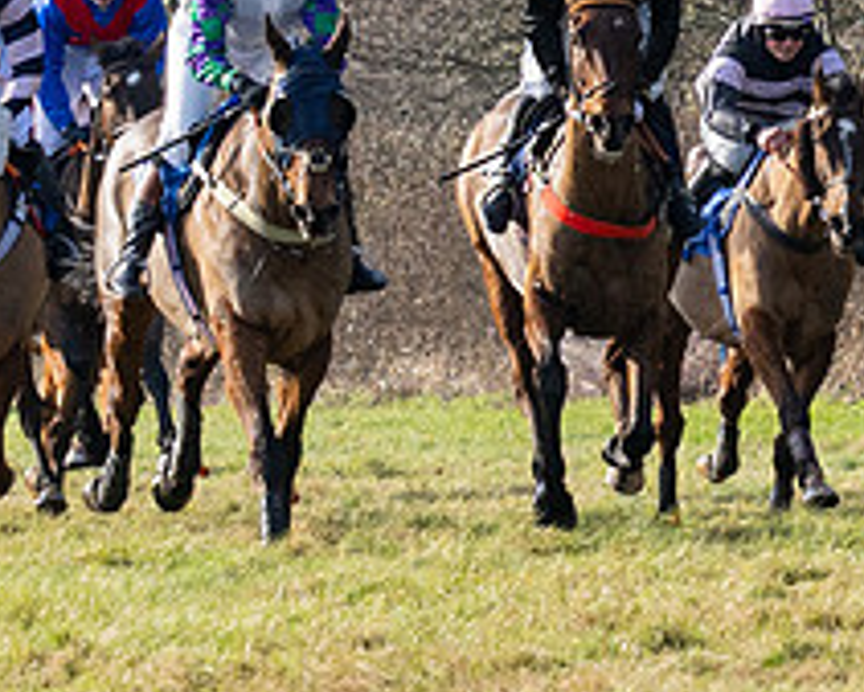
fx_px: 21336
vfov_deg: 1.9
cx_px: 1264
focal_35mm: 834
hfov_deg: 2.3
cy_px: 495
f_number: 5
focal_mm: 105
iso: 400
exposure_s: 1/1250
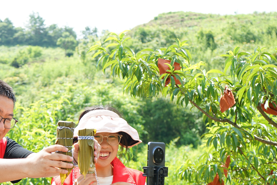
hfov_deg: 28.0
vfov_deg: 18.9
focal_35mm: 72
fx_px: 554
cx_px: 119
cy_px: 109
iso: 100
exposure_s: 1/200
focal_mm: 39
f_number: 4.5
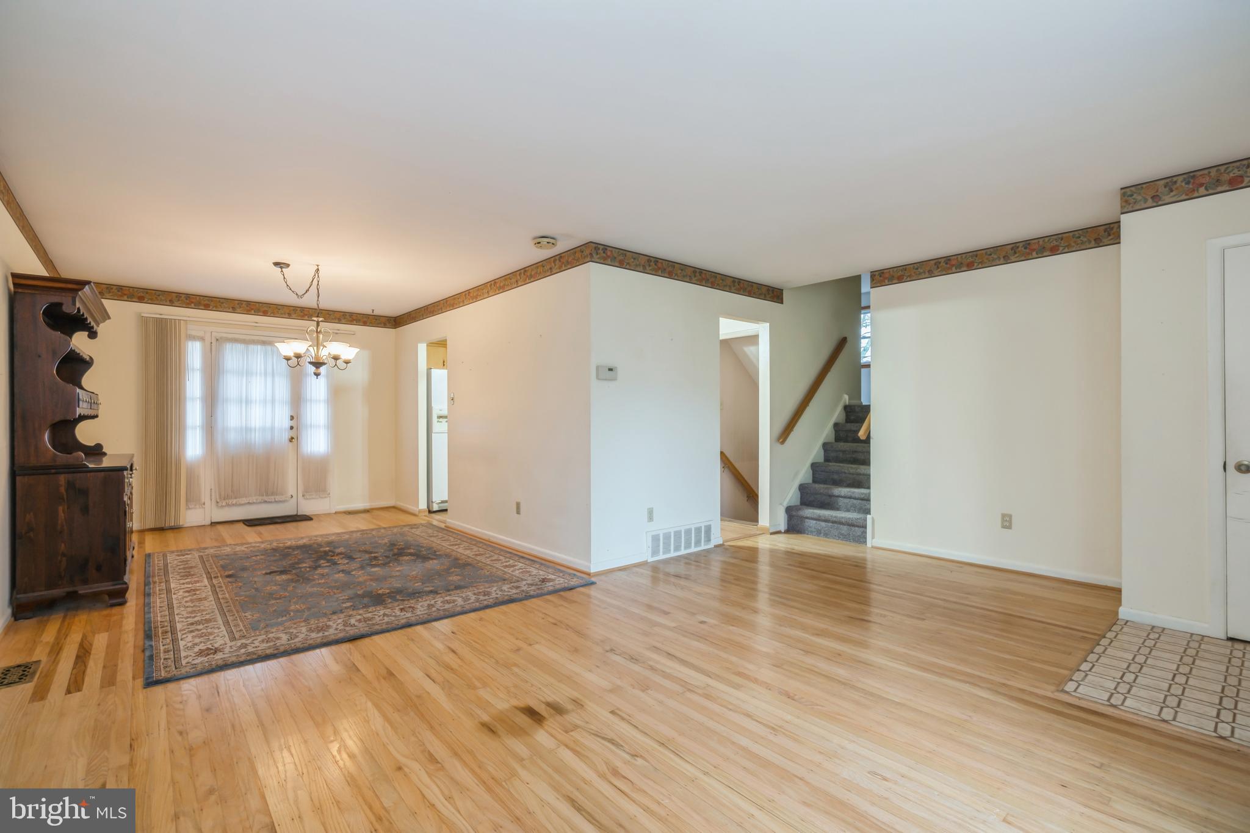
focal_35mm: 16
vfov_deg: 73.7
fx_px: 555
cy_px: 416
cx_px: 625
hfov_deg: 96.7
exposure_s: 1.3
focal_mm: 16
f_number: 11
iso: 200
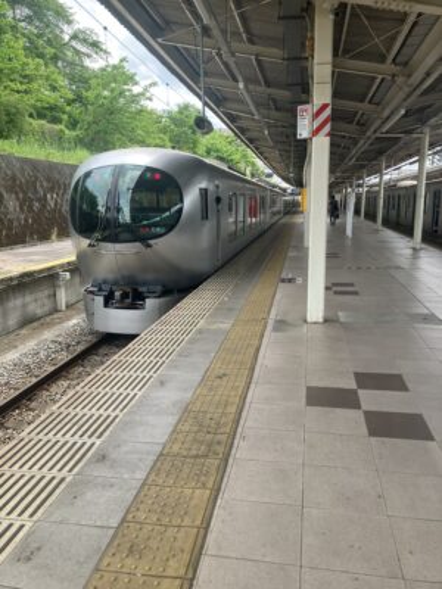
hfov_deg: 49.7
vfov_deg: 63.4
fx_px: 477
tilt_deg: -10.8
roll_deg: -1.2
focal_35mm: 28
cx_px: 221
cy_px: 294
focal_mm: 3.99
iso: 32
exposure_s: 1/303
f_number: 1.8
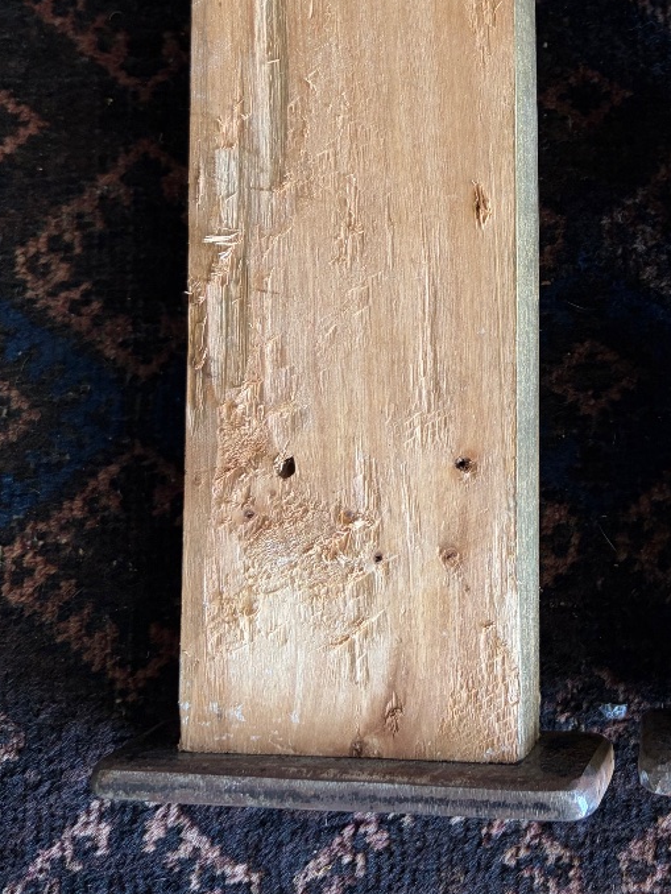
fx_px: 1188
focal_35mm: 46
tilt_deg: -77.6
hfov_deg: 30.3
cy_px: 206
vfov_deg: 39.9
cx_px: 592
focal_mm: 5.96
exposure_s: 1/108
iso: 125
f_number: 1.6
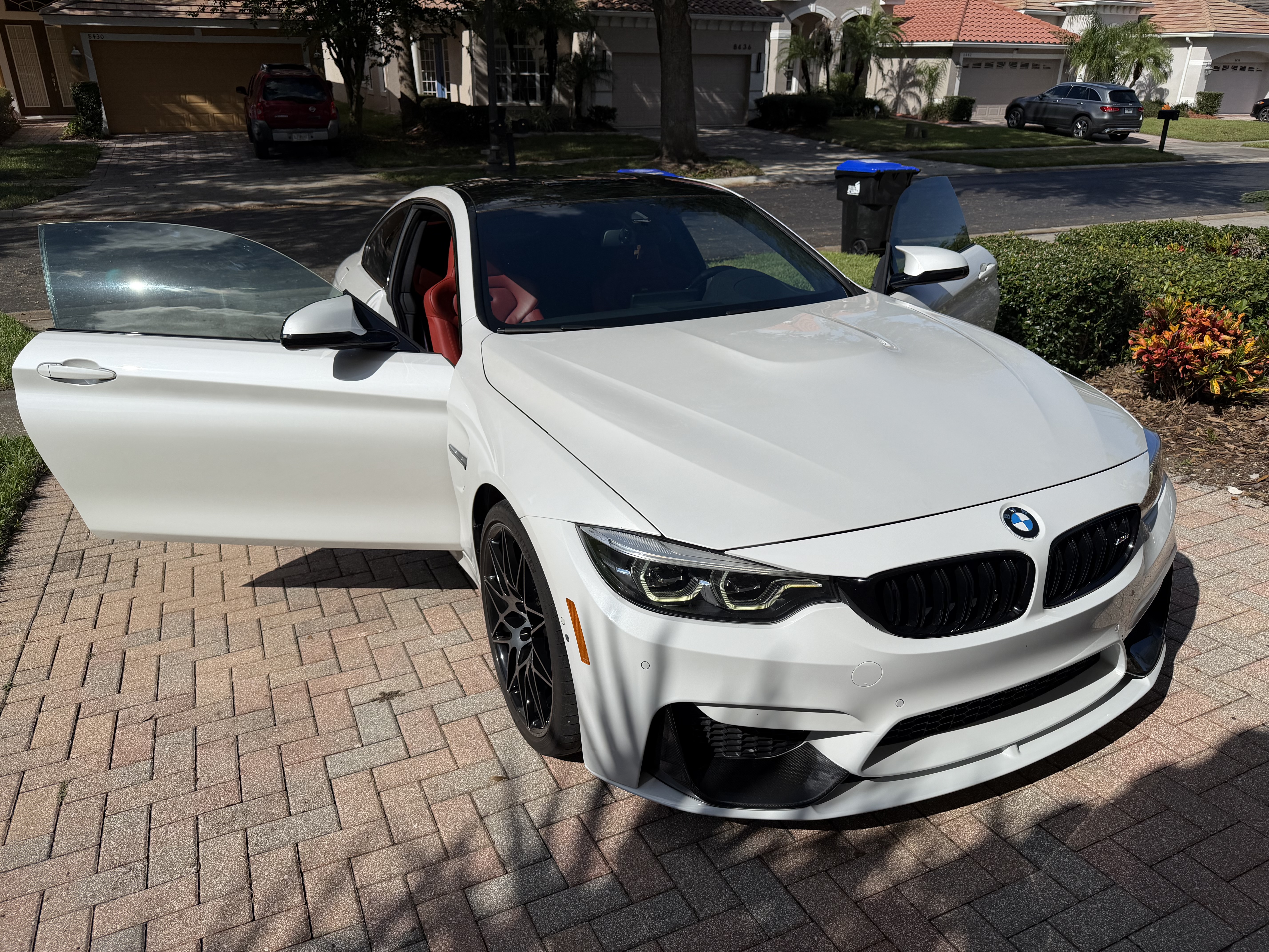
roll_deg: -0.8
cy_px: 476
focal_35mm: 24
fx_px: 880
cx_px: 634
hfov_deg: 71.6
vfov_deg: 56.8
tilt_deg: -24.5
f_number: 1.78
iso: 80
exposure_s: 1/14286
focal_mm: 6.76
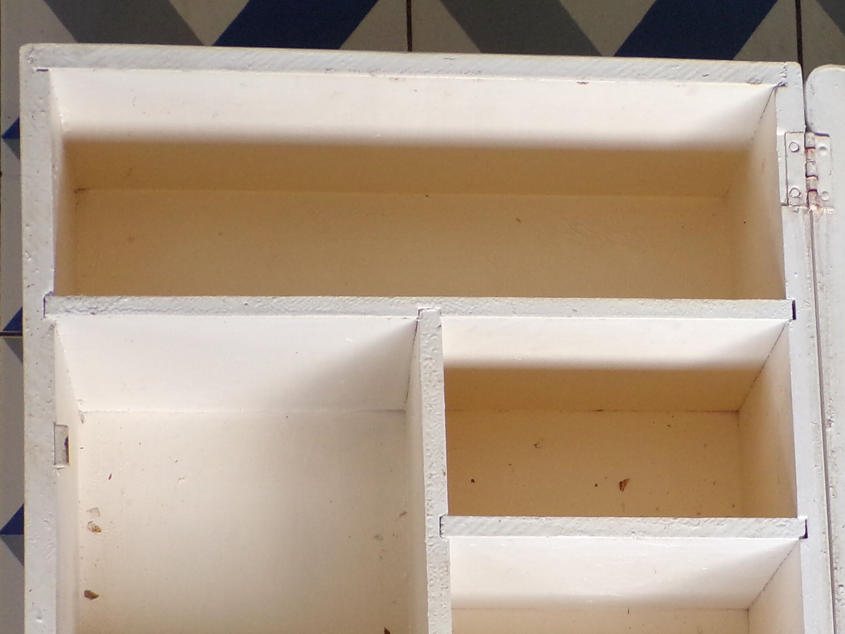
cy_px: 613
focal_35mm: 108
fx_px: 2636
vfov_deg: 13.5
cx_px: 774
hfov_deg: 17.9
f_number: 3.5
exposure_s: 1/27
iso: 200
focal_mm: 8.7
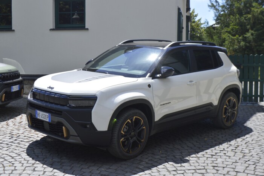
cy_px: 88
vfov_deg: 26.5
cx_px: 132
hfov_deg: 38.9
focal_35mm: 51
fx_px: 374
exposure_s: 1/250
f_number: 8
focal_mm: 34
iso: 100
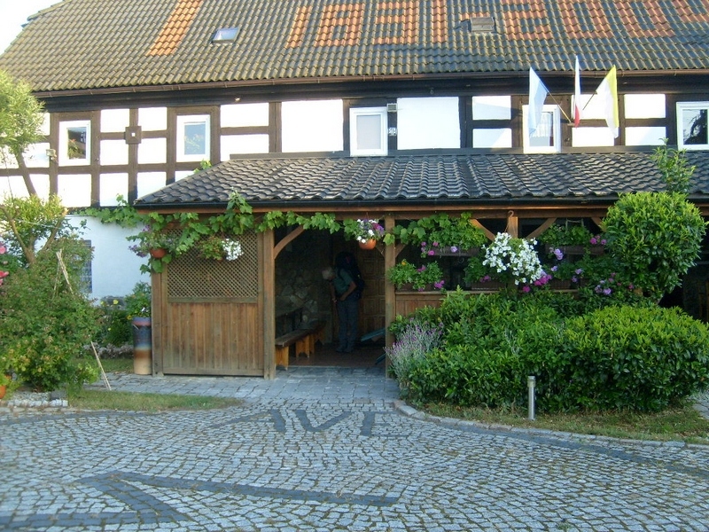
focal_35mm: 35
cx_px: 354
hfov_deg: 52.6
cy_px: 266
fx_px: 717
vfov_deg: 40.7
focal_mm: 5.8
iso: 80
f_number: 2.8
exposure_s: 1/125
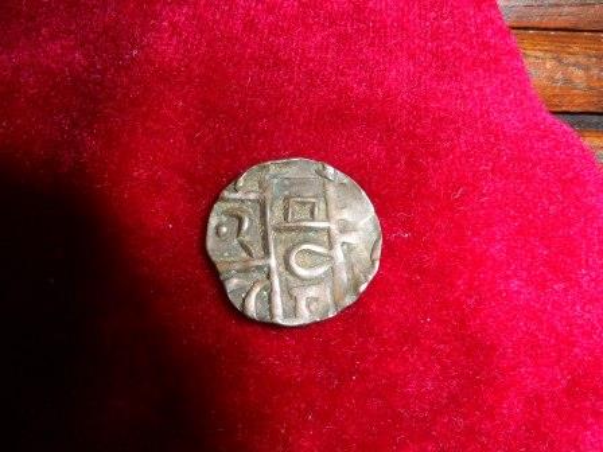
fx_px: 418
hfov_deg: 71.6
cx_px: 302
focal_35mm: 24
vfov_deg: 56.8
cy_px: 226
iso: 100
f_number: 7.2
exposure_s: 1/30
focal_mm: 4
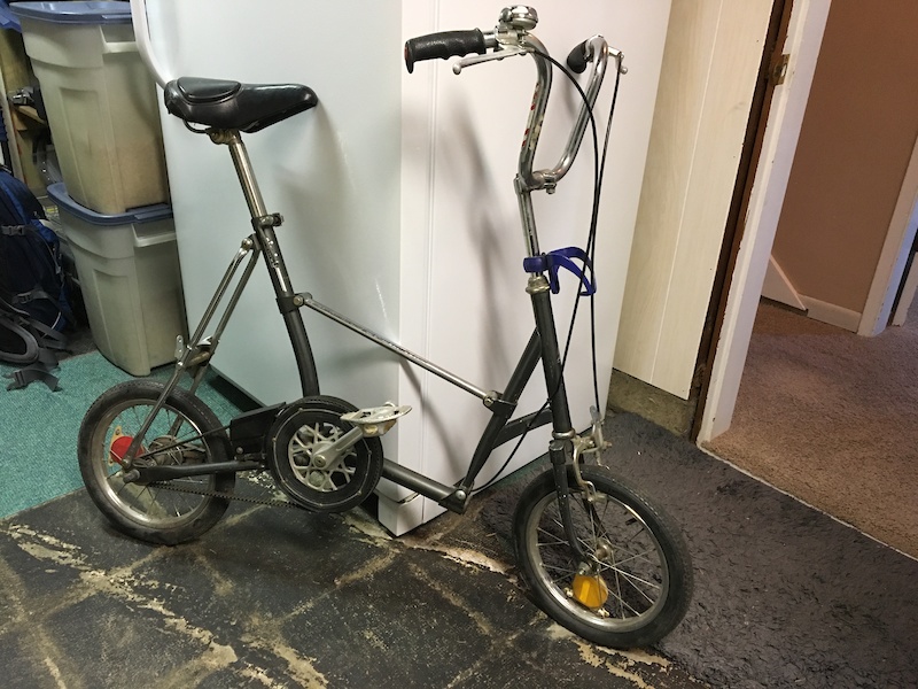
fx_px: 769
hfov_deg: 61.7
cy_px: 344
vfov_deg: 48.2
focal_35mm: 29
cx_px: 459
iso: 200
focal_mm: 4.15
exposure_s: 1/17
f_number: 2.2
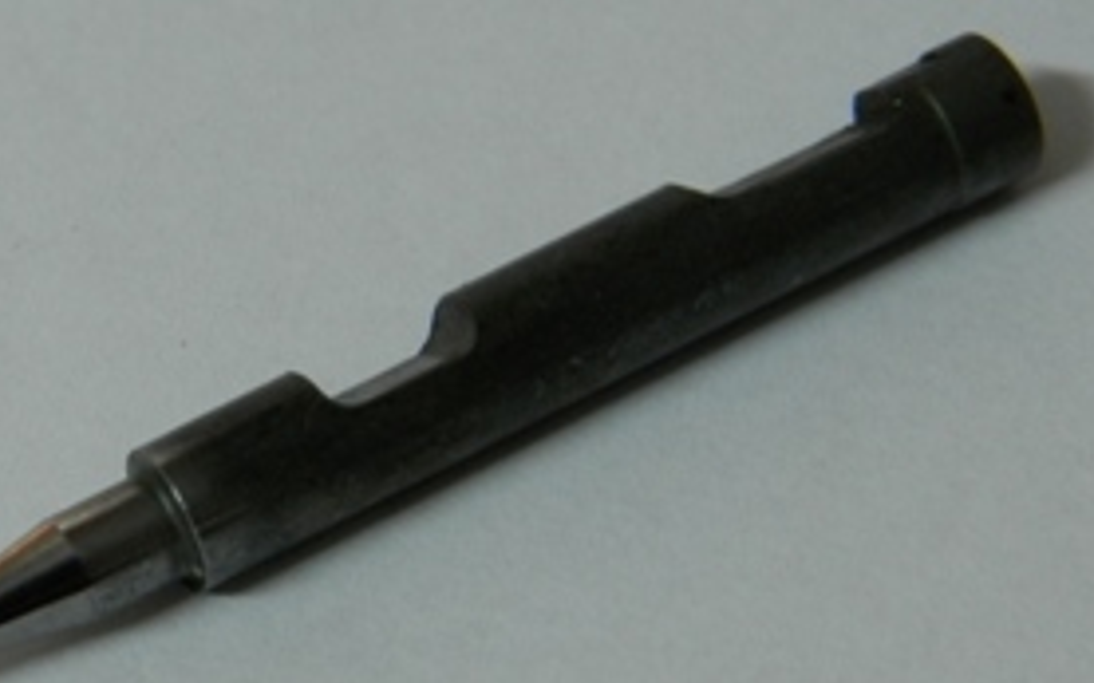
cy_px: 420
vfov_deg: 8.3
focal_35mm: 157
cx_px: 130
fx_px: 4680
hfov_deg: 13.2
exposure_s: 1/20
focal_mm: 14.6
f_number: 4.2
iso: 200
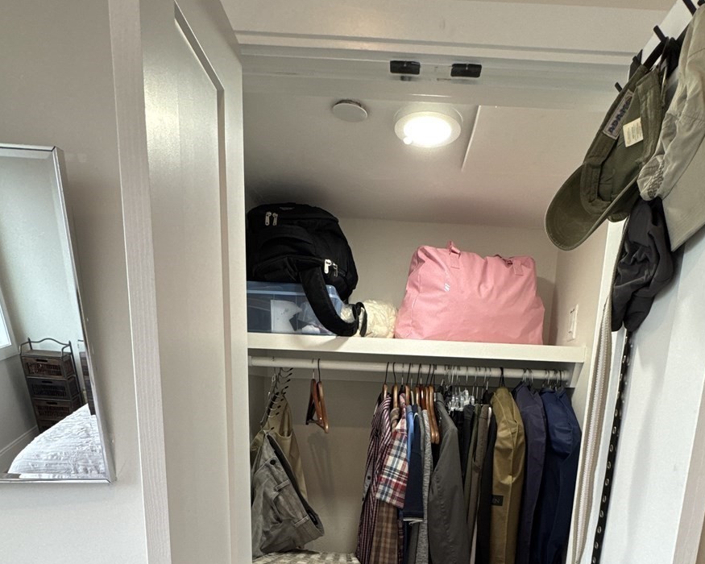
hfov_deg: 70.0
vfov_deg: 51.7
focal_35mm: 24
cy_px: 510
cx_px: 399
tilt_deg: -12.8
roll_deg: -2.0
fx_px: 501
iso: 160
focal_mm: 2.22
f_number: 2.2
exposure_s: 1/60
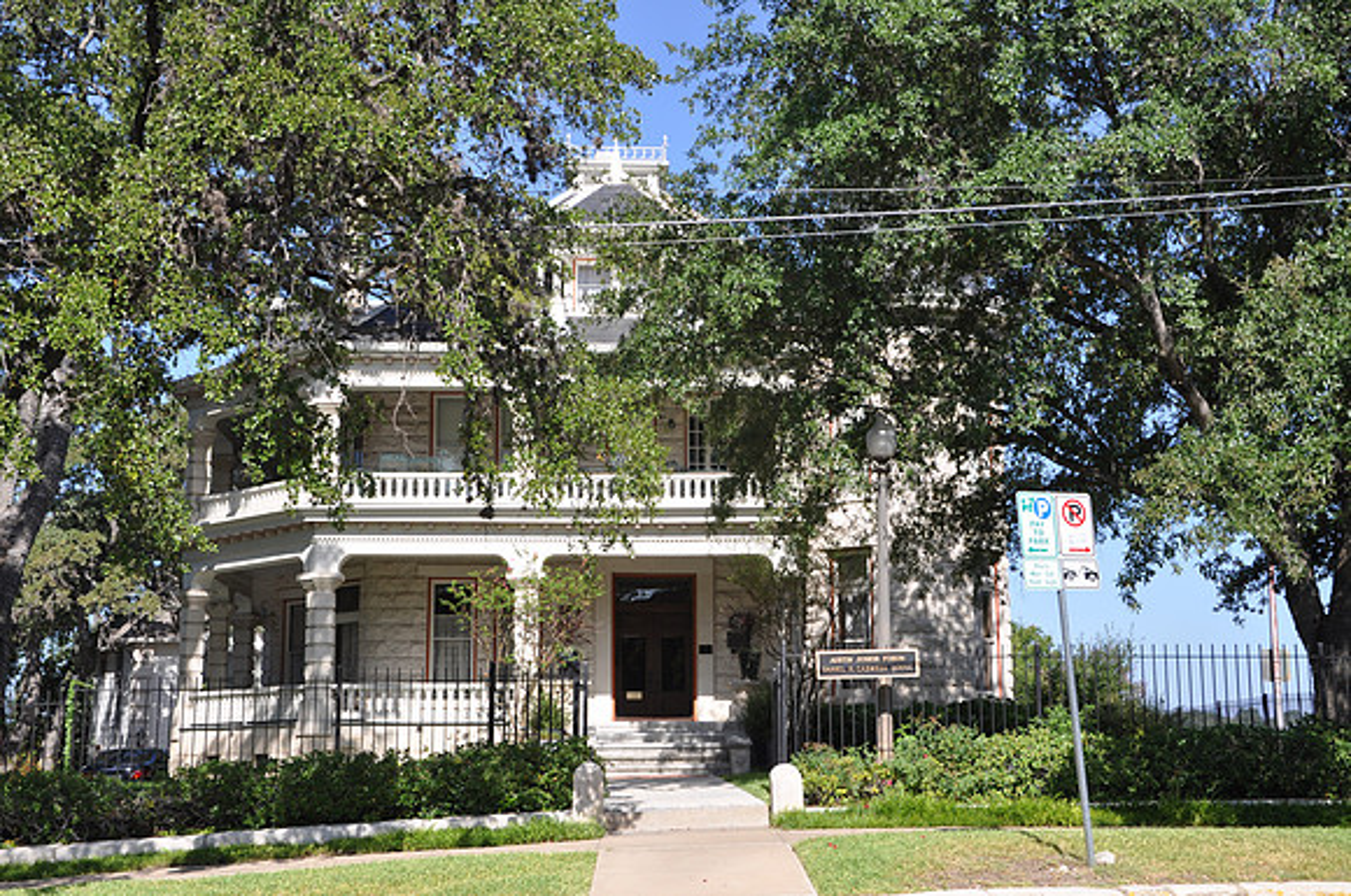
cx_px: 676
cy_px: 448
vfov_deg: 28.0
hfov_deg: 41.2
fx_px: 1799
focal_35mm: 48
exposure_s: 1/250
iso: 200
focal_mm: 32
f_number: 8
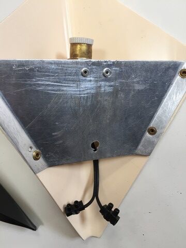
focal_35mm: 29
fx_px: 208
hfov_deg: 48.2
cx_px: 93
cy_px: 124
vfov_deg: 61.7
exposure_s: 1/33
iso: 40
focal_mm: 4.15
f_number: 2.2
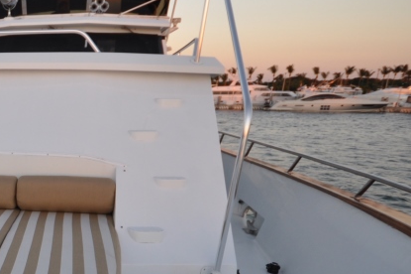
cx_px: -47
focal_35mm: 37
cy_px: 200
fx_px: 422
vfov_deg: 35.2
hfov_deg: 41.0
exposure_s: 1/125
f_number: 5.6
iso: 280
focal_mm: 10
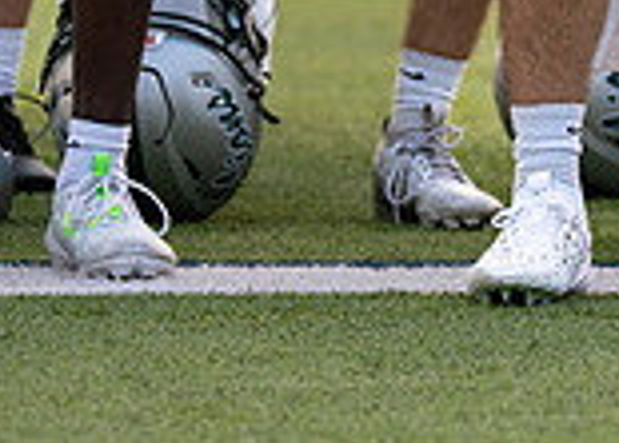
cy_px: -390
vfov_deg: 2.2
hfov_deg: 3.1
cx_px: 901
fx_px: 11507
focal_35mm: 654
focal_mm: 132
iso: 640
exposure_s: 1/2500
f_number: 2.8
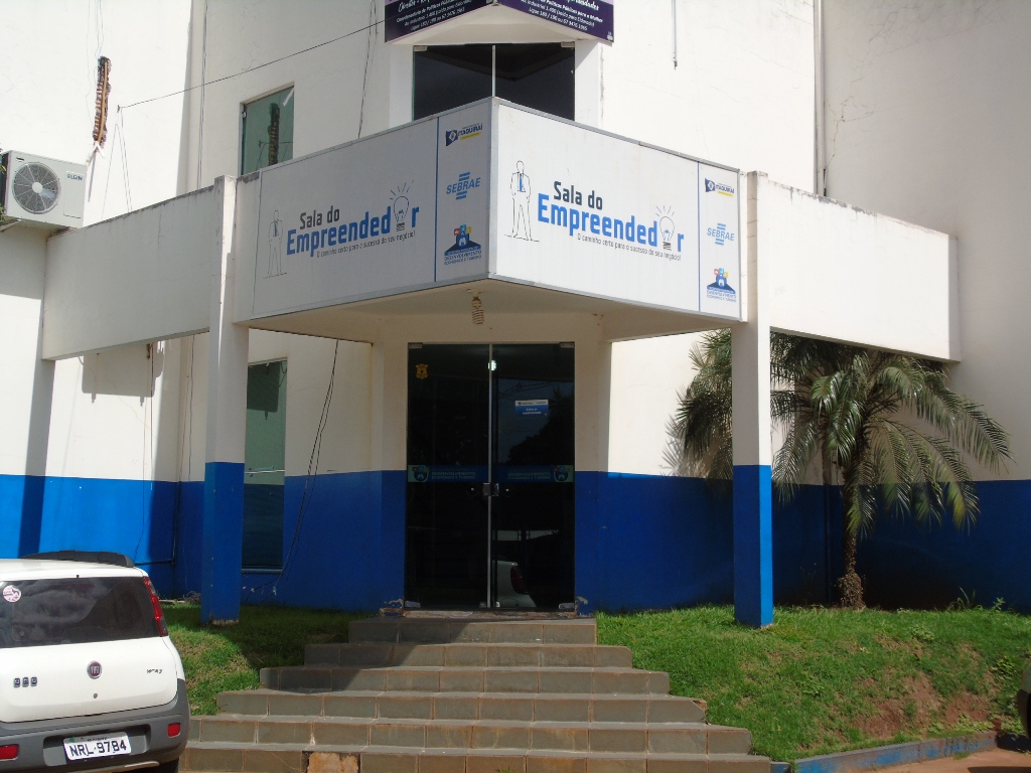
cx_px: 516
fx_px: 1370
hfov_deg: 41.2
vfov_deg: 31.5
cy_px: 386
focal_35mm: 46
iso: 80
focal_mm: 8.2
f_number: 4.3
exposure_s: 1/1000
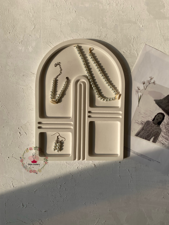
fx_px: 169
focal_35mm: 26
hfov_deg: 53.1
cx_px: 84
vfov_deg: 67.3
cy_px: 112
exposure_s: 1/1996
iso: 32
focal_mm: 4.25
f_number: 1.8
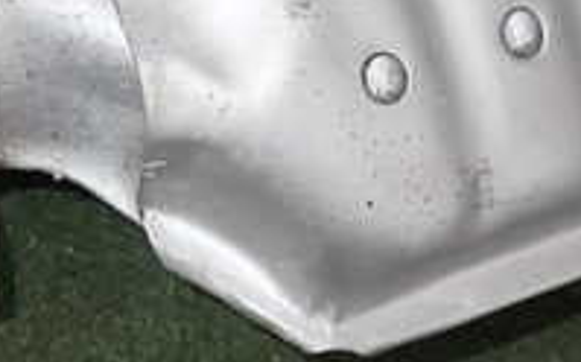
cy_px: -99
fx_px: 1519
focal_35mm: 96
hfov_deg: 21.6
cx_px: 342
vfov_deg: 13.2
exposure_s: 1/30
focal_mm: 5.4
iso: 100
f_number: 6.3
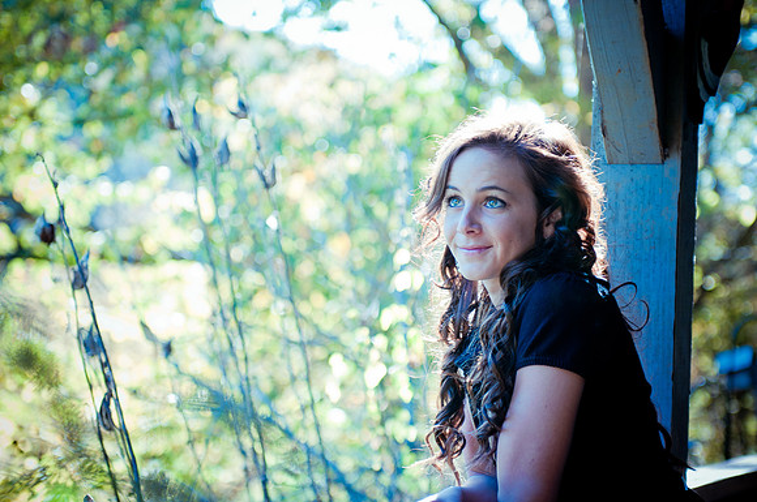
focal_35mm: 105
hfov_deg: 19.5
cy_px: 251
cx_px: 378
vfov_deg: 13.0
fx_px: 2205
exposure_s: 1/160
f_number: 2.8
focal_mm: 70
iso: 200
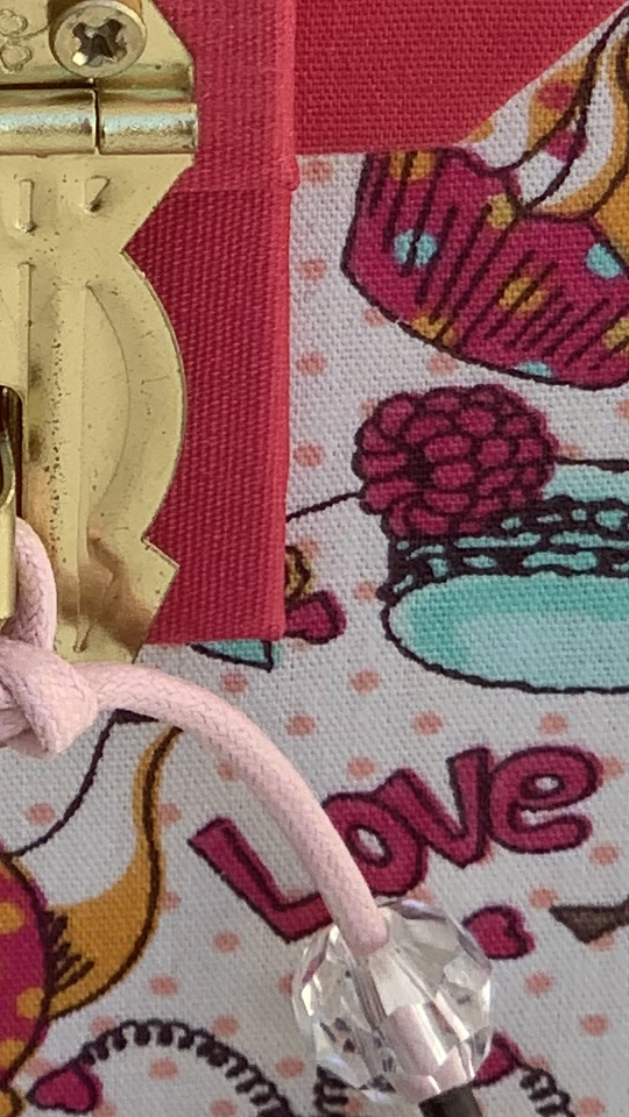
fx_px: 7057
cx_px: 5
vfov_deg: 9.0
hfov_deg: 5.1
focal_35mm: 238
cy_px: 108
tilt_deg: -31.7
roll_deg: +1.5
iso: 16
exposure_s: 1/353
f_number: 2.4
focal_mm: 6
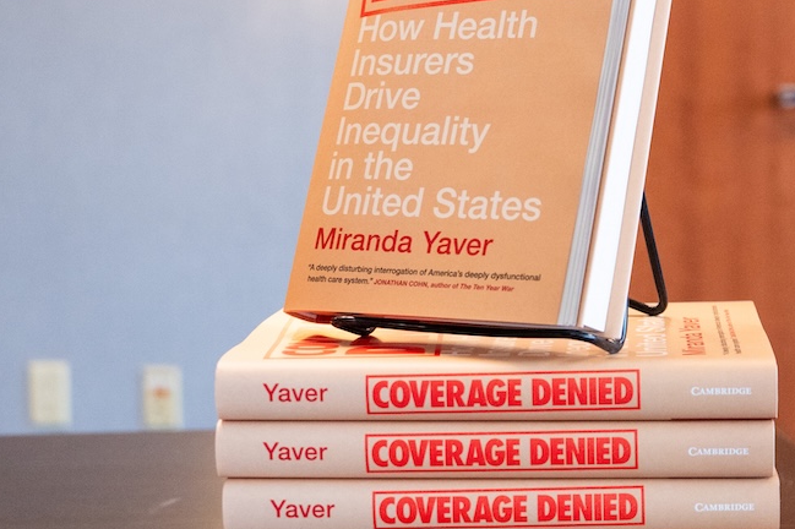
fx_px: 1633
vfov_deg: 18.4
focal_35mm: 74
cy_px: 204
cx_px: 643
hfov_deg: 26.8
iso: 1250
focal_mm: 27
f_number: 2.8
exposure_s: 1/200
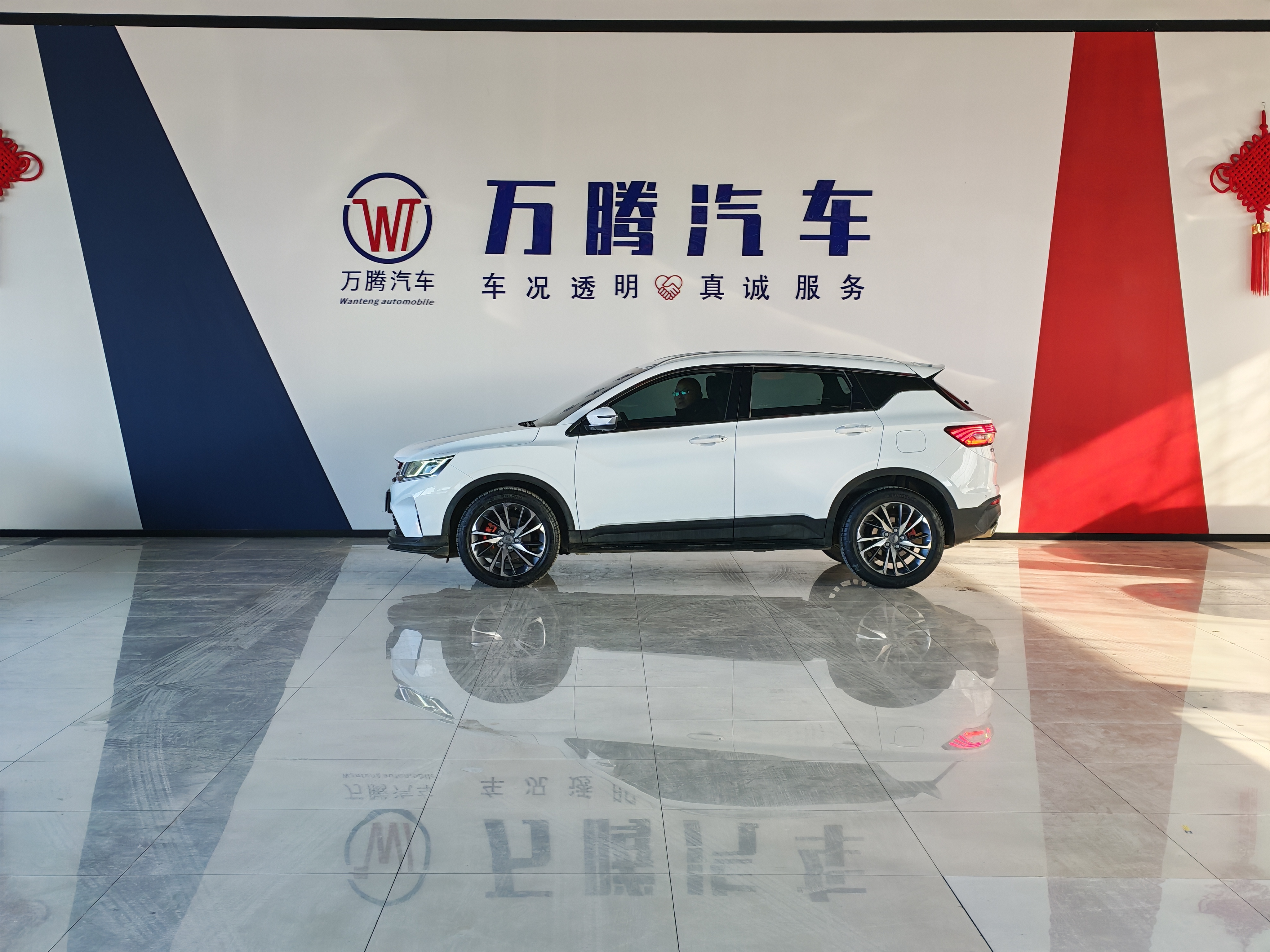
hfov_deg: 35.5
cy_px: 476
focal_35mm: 54
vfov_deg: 27.0
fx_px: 1981
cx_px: 635
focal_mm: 6.12
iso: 250
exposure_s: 1/100
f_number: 1.9
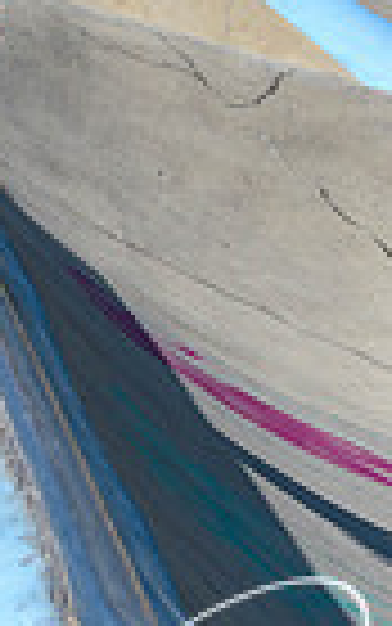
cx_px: 41
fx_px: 5925
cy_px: -72
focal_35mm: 347
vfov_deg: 6.0
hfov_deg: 3.8
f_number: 7.1
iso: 200
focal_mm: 70
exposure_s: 1/800
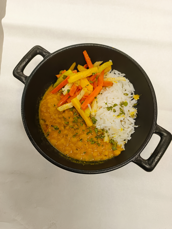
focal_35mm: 24
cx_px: 86
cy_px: 114
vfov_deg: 71.6
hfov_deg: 56.8
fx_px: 159
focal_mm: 5.31
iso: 144
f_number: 1.7
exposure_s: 1/50
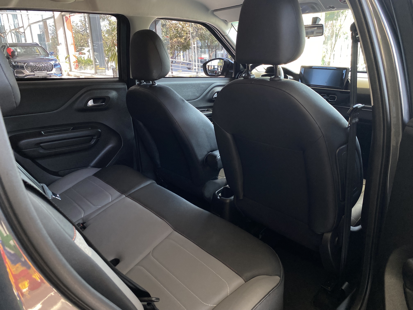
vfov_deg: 53.1
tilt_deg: -17.8
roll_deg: +1.6
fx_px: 310
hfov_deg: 67.3
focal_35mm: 26
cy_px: 155
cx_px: 206
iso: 125
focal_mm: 4.25
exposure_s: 1/115
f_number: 1.8
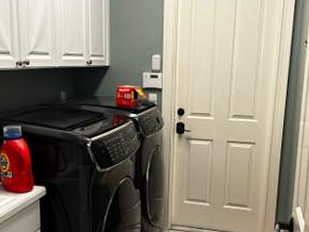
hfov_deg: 43.8
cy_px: 132
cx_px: 172
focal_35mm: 43
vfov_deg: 33.6
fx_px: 384
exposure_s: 1/120
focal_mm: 5.7
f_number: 1.5
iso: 100
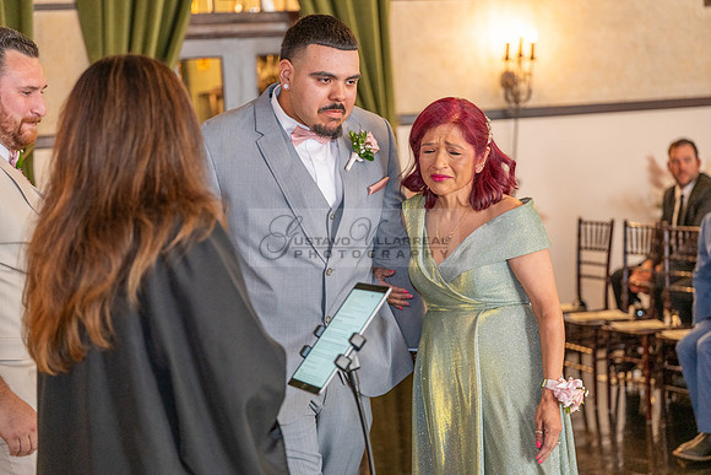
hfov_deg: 28.8
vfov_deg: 19.5
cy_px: 238
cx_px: 356
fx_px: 1383
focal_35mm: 70
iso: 1600
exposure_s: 1/200
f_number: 2.8
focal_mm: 70
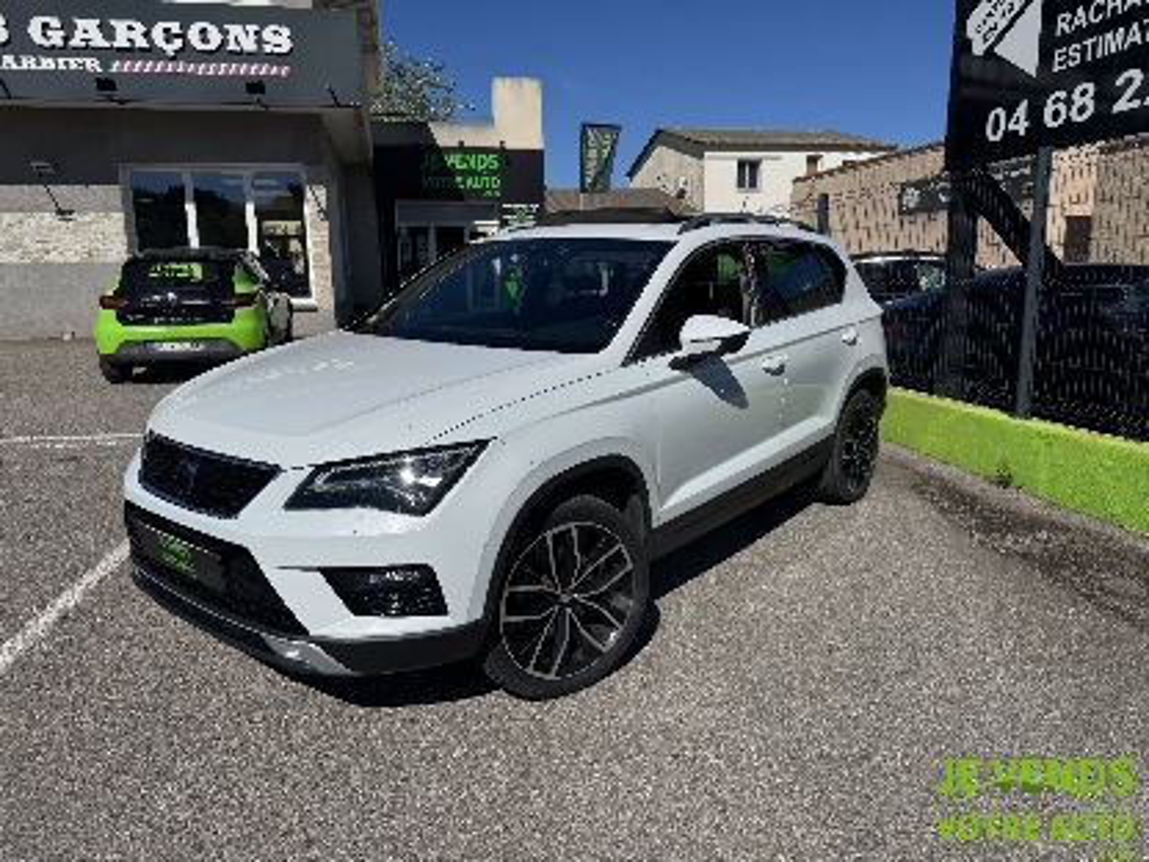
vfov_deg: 56.8
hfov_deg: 71.6
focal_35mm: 24
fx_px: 797
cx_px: 574
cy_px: 431
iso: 80
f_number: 1.78
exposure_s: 1/10417
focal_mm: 6.76
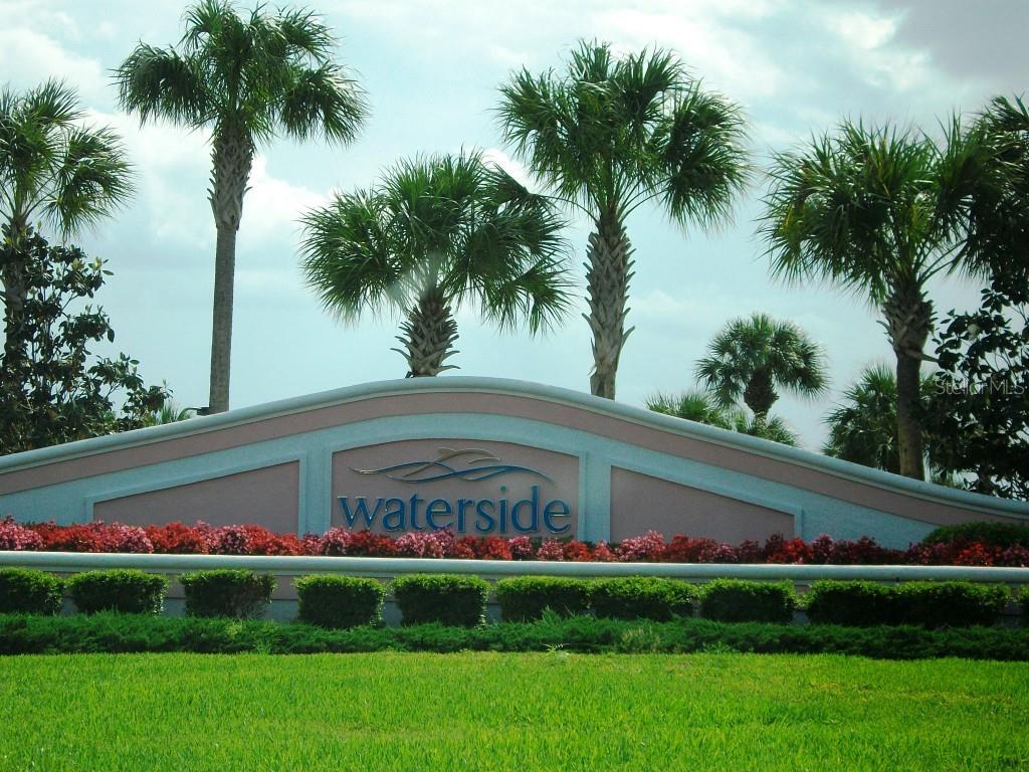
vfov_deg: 19.1
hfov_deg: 25.3
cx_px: 514
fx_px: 2289
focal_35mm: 77
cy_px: 386
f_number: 4.6
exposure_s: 1/521
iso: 80
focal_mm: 13.7
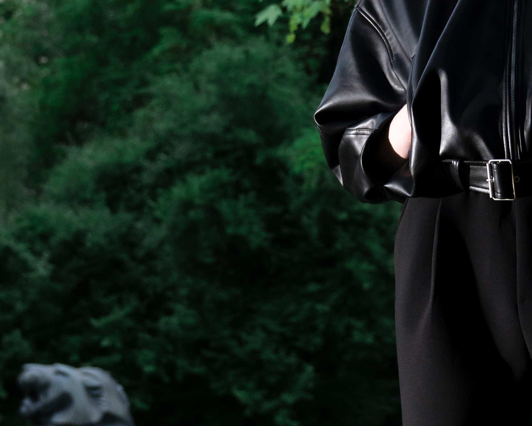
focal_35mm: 101
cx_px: 384
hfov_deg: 18.9
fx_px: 1590
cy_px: 279
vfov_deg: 15.2
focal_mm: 35
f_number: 3.5
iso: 640
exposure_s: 1/160
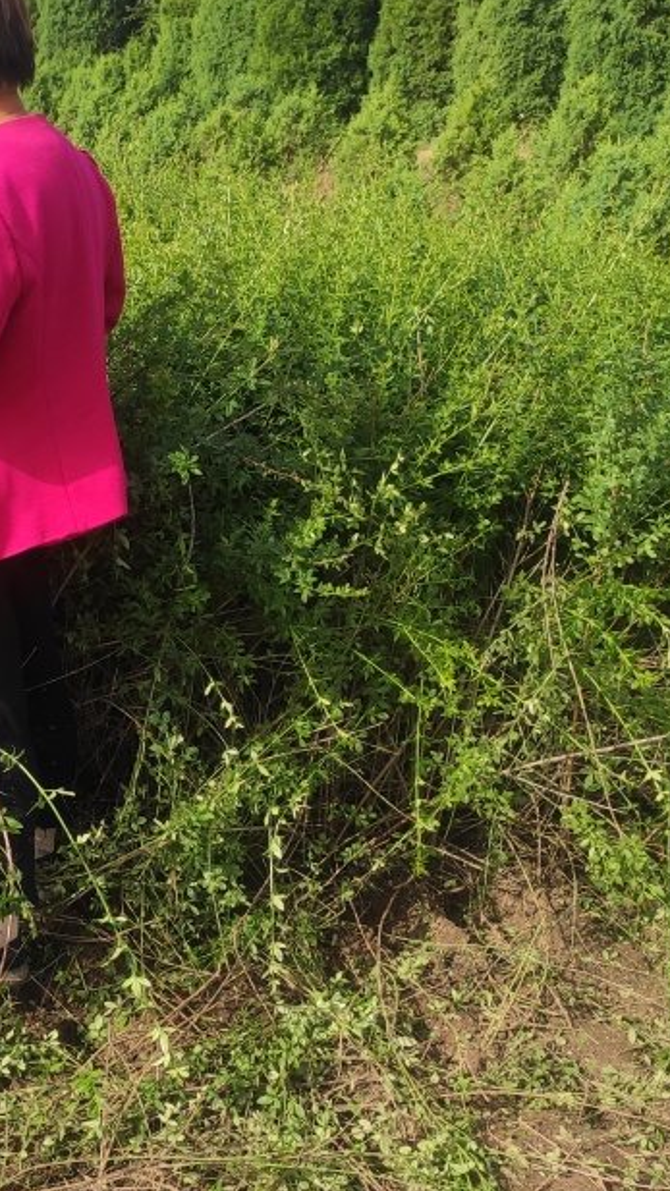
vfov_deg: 42.1
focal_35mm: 49
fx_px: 1548
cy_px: 648
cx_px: -77
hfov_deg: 22.9
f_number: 1.75
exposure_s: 1/1117
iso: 112
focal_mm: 4.77
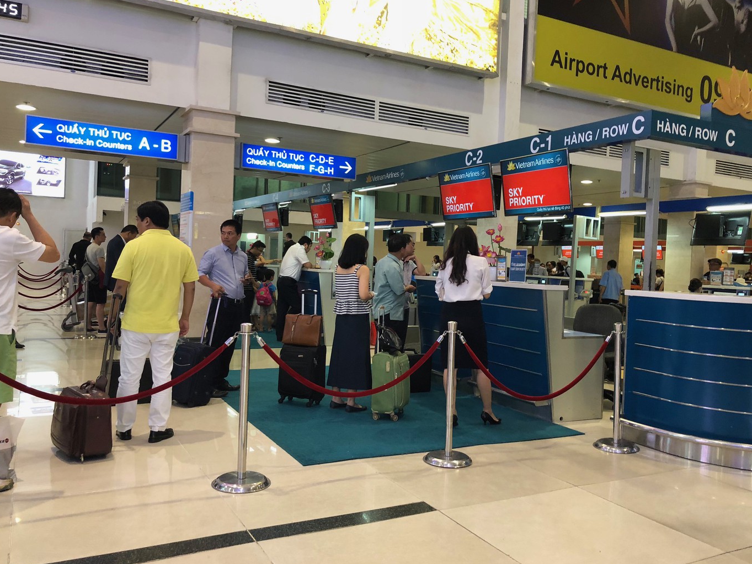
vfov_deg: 46.8
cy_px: 280
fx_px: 652
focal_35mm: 30
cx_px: 396
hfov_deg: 59.9
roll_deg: -2.4
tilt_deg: -2.3
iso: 50
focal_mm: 4
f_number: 1.8
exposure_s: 1/17
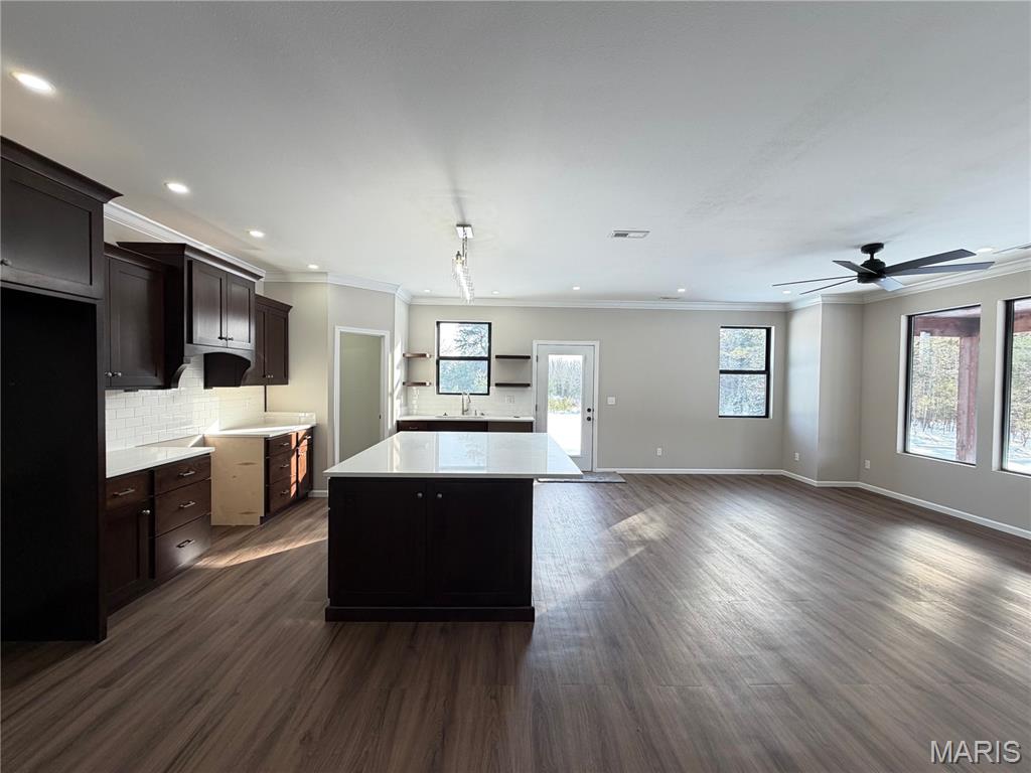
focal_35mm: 14
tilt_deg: -0.8
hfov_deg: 102.1
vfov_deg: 85.7
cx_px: 516
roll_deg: -0.4
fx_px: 417
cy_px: 386
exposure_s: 1/120
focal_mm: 2.22
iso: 80
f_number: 2.2
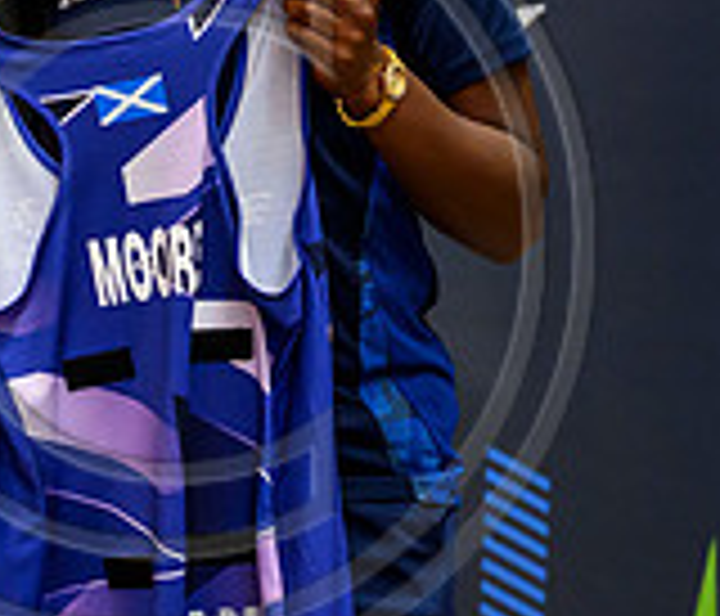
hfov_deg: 9.4
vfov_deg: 8.1
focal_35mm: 199
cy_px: 183
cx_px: 75
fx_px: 4359
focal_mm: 49
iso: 4000
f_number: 3.5
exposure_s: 1/250
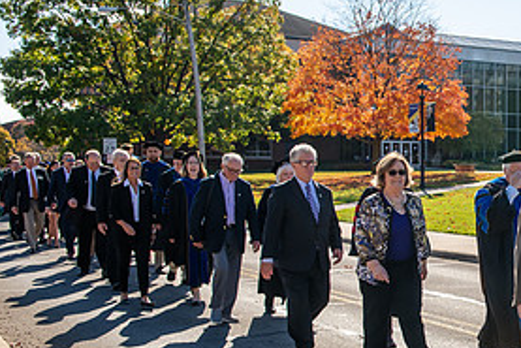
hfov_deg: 28.9
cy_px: 221
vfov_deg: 20.9
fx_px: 941
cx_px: 523
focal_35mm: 65
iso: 160
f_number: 4.5
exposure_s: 1/800
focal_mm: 31
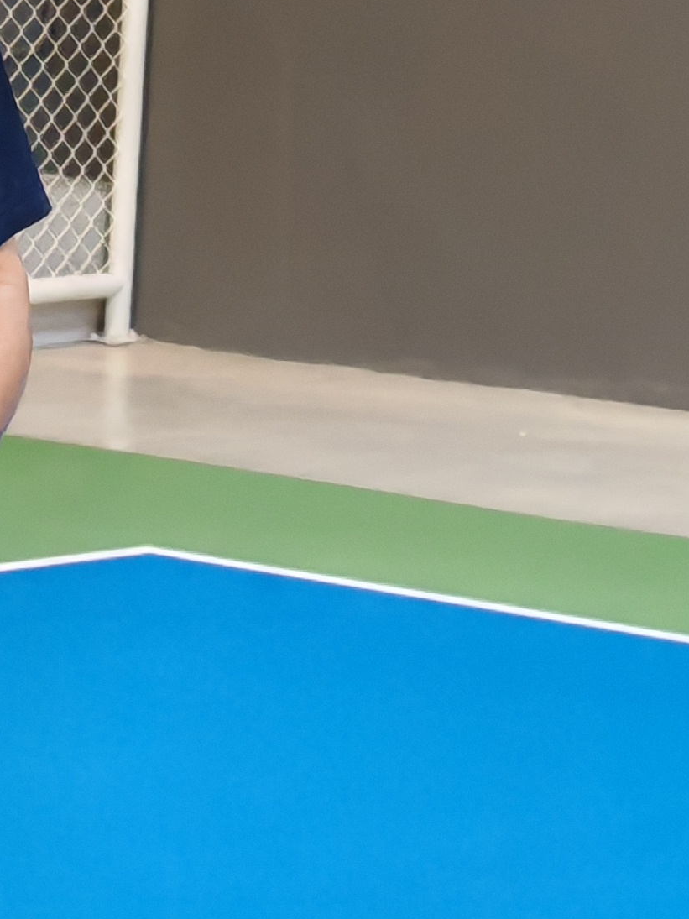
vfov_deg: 9.8
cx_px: -498
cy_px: 605
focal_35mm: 202
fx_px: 5362
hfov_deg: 7.2
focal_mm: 6.67
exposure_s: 1/100
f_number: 1.9
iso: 500
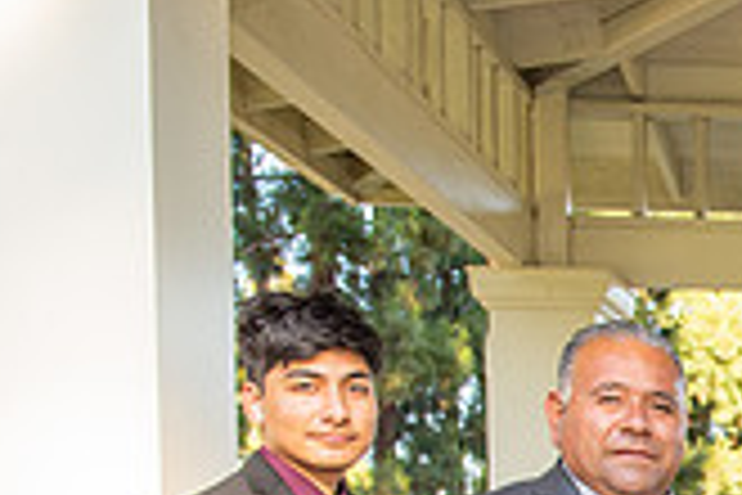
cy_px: 857
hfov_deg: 17.7
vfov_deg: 12.4
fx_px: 2102
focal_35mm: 102
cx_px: 1142
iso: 400
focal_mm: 29
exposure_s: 1/200
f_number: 5.6
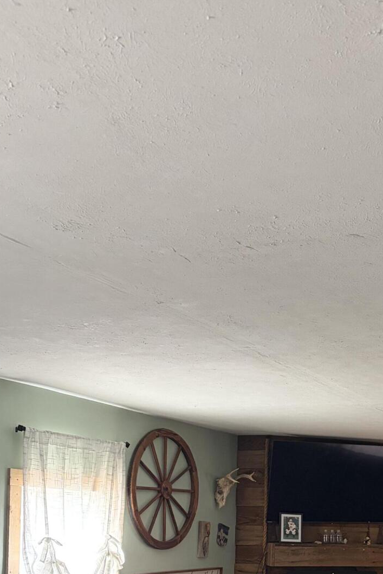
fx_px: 814
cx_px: 355
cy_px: 530
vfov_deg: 36.2
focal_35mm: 51
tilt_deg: -1.0
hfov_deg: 25.5
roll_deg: -1.2
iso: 400
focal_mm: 5.96
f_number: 1.6
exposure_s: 1/40
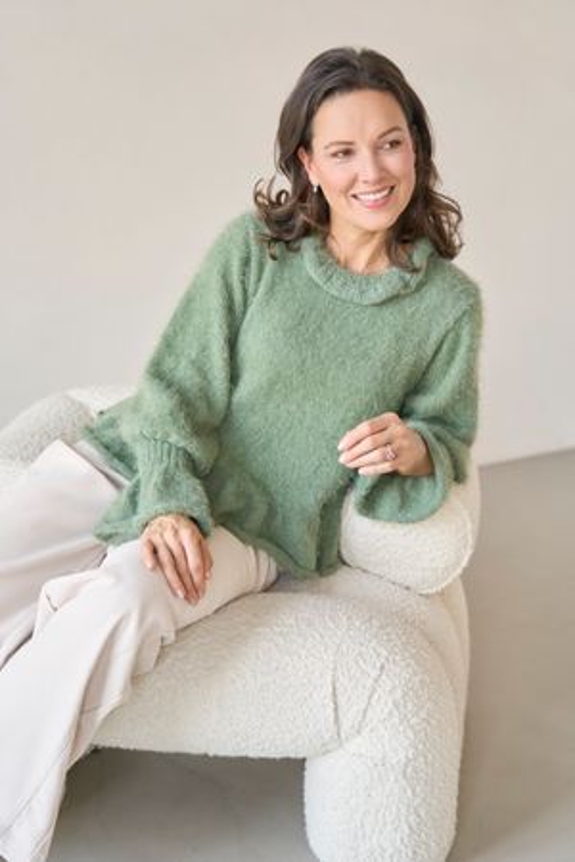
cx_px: 288
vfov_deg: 38.9
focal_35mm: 51
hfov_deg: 26.5
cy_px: 431
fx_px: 1222
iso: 500
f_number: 2.8
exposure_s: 1/100
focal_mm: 51
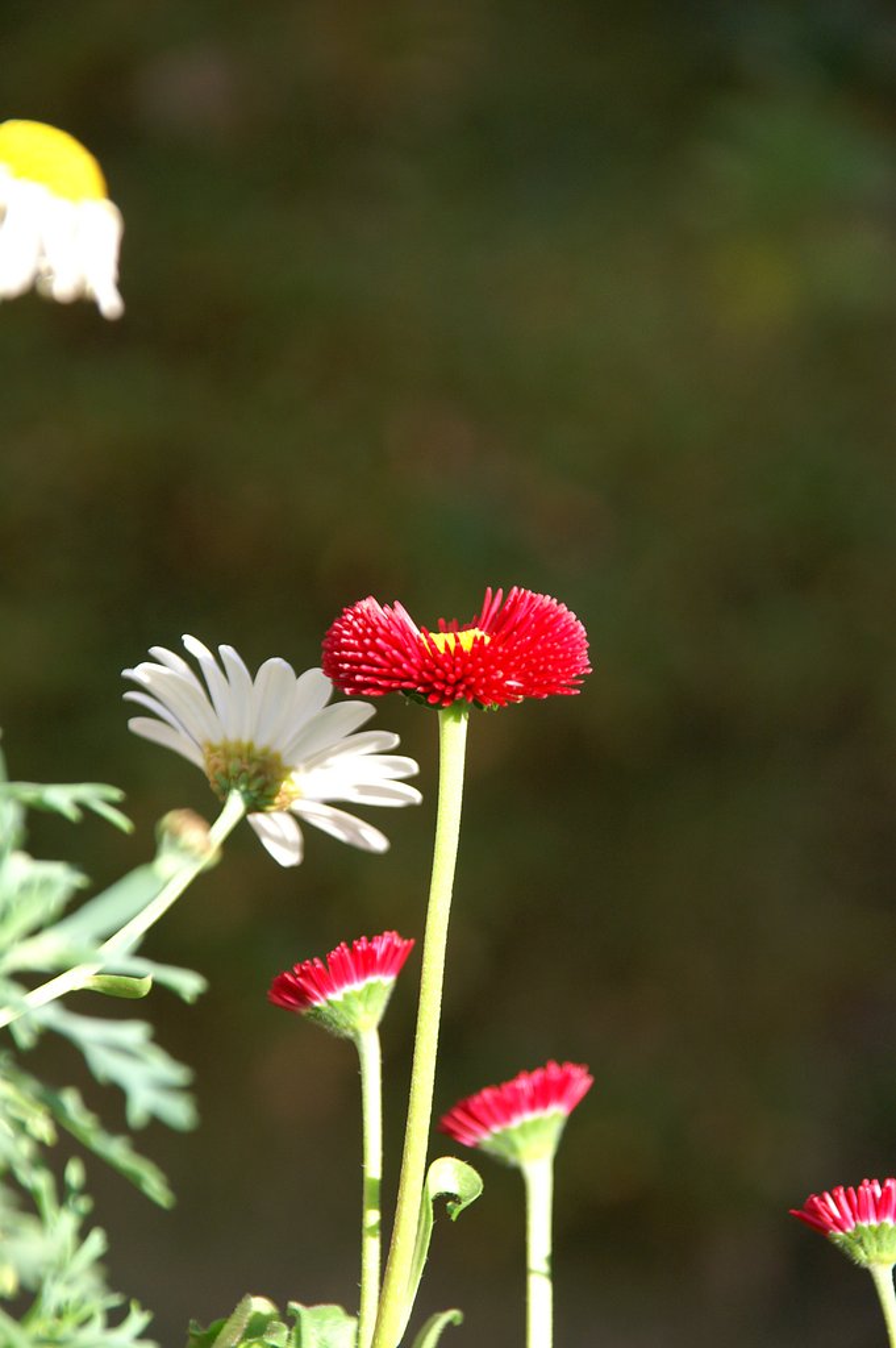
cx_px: 448
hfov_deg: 4.6
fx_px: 11218
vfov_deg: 6.9
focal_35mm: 300
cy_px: 674
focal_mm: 200
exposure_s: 1/500
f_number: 6.3
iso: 500
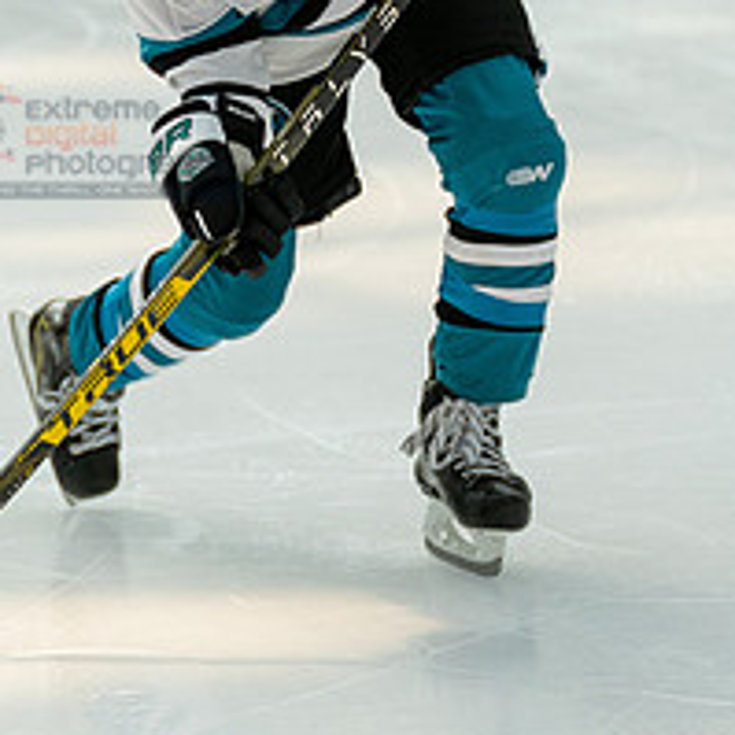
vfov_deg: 2.9
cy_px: 189
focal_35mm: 603
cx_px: 123
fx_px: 14485
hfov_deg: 2.9
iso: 1600
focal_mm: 186
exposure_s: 1/2500
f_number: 3.2
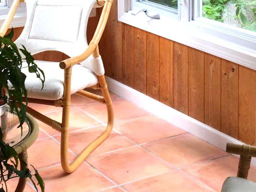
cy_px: -58
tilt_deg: -6.4
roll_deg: +0.3
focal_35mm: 96
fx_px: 710
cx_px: 74
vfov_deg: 14.7
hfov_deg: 20.3
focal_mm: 4.15
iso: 40
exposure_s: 1/60
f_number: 2.2
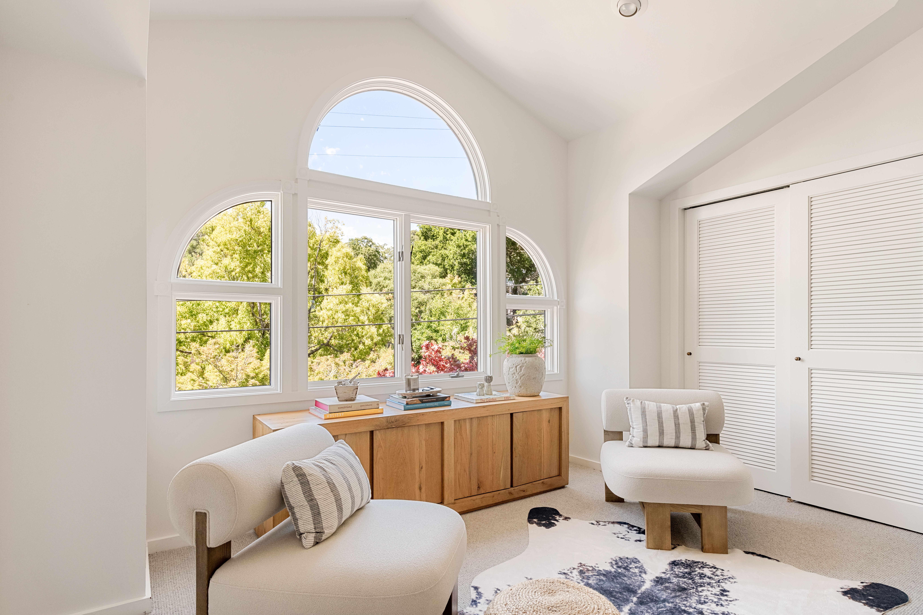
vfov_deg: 64.6
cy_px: 308
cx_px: 462
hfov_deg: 86.9
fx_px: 487
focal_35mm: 19
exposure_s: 1/40
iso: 800
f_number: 9
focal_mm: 19
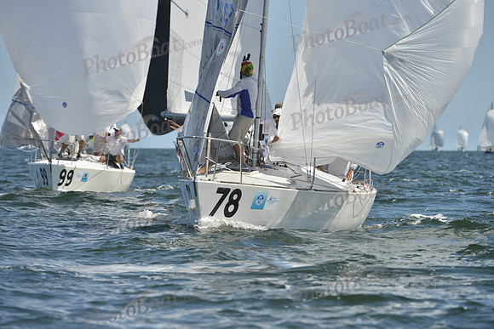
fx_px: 3568
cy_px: 164
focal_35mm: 260
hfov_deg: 7.9
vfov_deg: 5.3
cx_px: 247
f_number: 6.3
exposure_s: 1/1000
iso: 200
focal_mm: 260
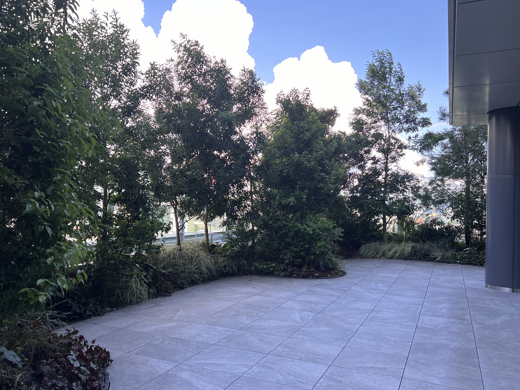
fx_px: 436
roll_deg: -1.0
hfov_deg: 61.5
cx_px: 235
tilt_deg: +0.1
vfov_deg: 48.2
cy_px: 213
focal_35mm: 29
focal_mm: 5.7
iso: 50
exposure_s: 1/513
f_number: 1.5
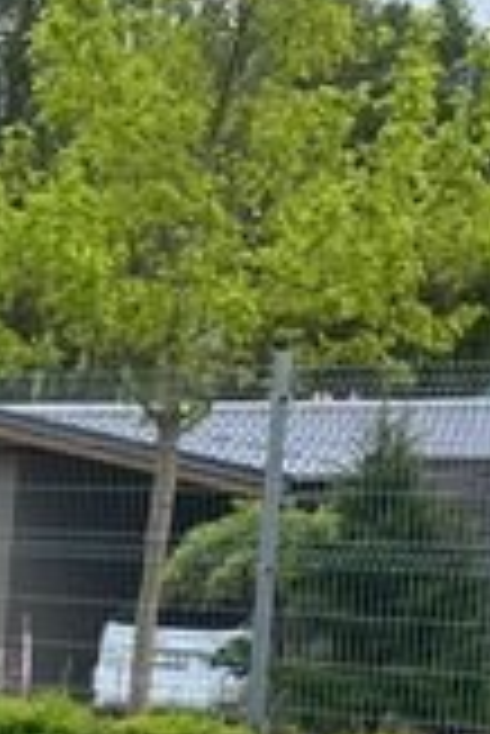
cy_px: 1229
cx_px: -1191
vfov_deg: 11.4
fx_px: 3463
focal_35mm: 170
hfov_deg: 6.9
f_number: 1.6
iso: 50
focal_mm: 5.1
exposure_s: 1/878
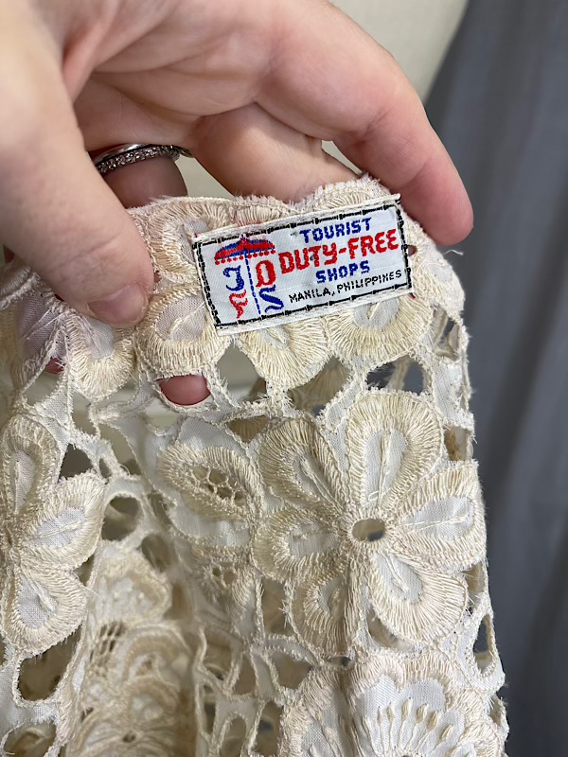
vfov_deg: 69.4
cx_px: 284
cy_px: 378
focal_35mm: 25
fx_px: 547
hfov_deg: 54.9
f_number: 1.6
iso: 32
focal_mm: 5.1
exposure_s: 1/631
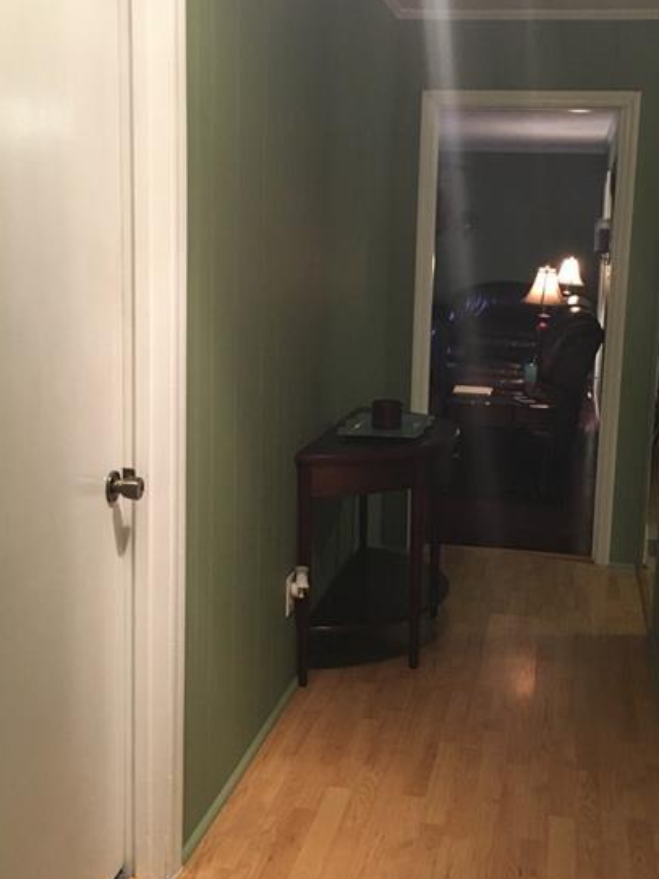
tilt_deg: -7.1
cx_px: 400
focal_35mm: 41
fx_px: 1041
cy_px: 408
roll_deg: -2.9
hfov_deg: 35.0
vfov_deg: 45.8
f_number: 2.2
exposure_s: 1/30
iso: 160
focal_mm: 4.15
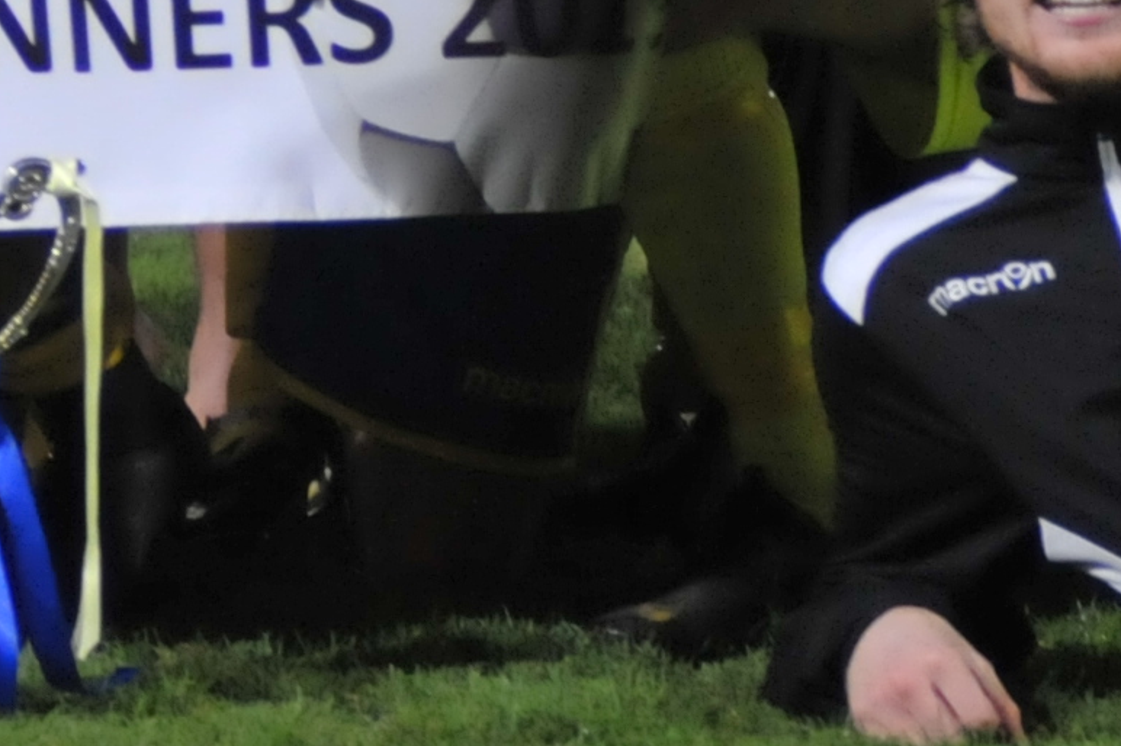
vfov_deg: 3.1
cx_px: 65
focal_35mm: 441
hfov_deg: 4.7
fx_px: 13726
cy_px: -775
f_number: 2.8
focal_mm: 80
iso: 2200
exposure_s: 1/200
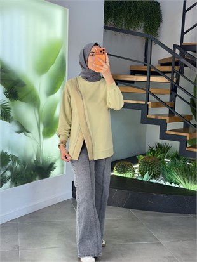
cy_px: 131
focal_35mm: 48
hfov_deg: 30.3
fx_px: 364
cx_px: 98
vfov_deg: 39.6
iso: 80
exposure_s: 1/179
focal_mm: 6.76
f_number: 1.78
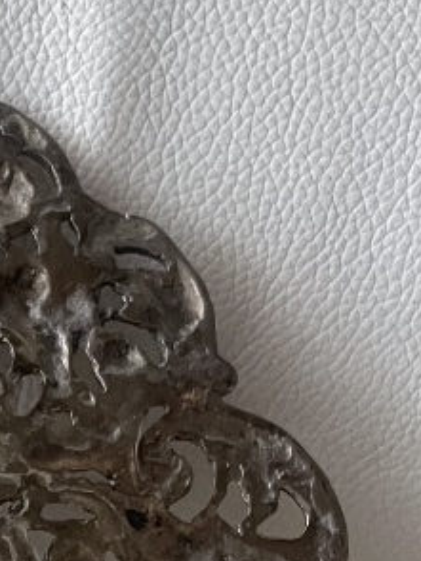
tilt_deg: -70.5
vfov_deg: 17.6
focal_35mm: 106
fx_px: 1716
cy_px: 675
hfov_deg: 12.9
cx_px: -305
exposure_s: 1/82
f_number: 1.6
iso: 125
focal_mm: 4.2
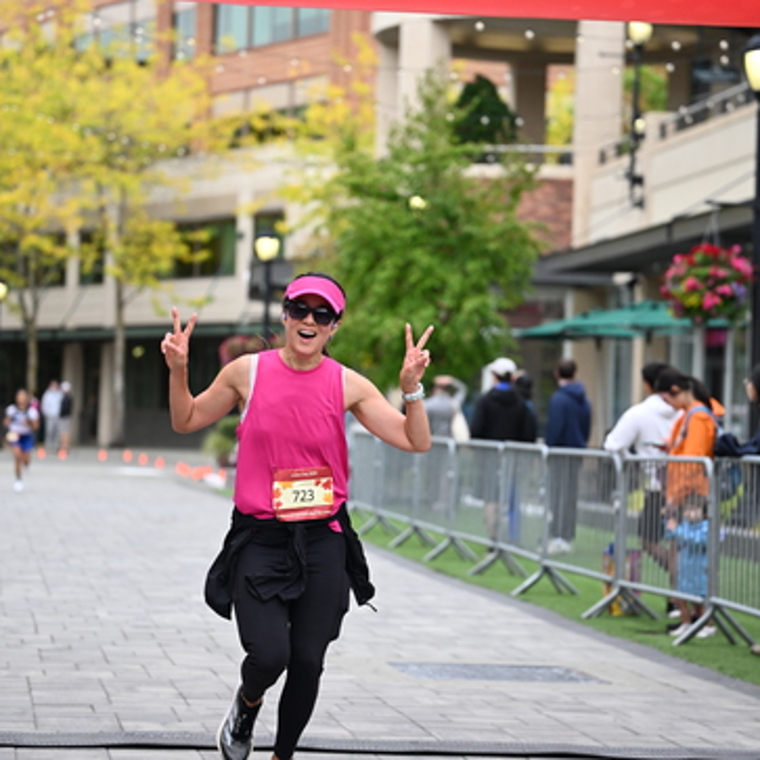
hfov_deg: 15.6
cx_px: 378
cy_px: 368
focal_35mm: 112
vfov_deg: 15.6
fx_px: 2782
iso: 640
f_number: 2.8
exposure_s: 1/2000
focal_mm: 87
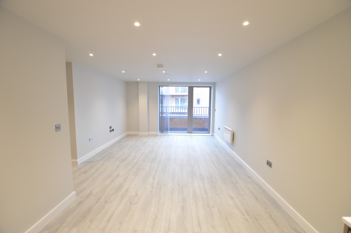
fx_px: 146
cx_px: 176
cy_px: 116
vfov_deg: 77.2
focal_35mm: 15
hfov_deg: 100.4
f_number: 3.5
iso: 220
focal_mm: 10
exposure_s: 1/15
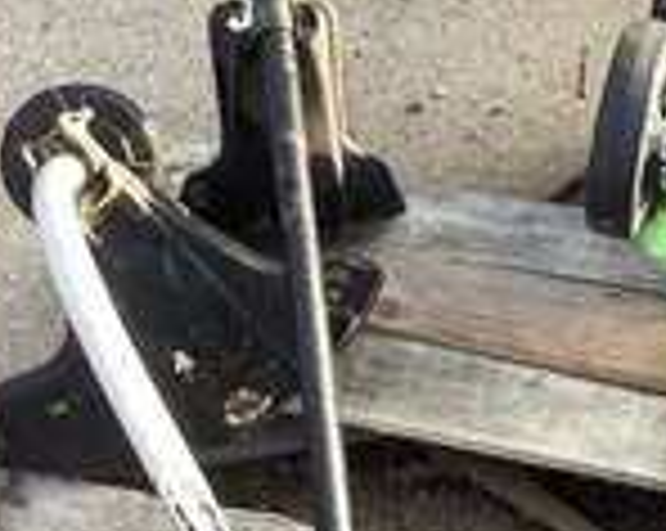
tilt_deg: -54.1
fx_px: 1614
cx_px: 621
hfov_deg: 22.6
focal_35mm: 82
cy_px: 302
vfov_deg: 18.7
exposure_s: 1/120
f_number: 2.4
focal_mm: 3.3
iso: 32
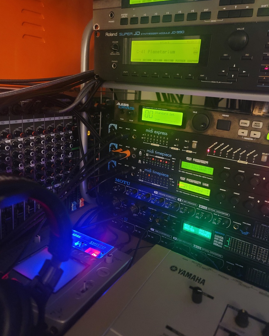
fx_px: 269
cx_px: 135
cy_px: 160
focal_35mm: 27
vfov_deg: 64.0
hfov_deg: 53.2
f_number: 1.8
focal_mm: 7
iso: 1250
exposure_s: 1/17
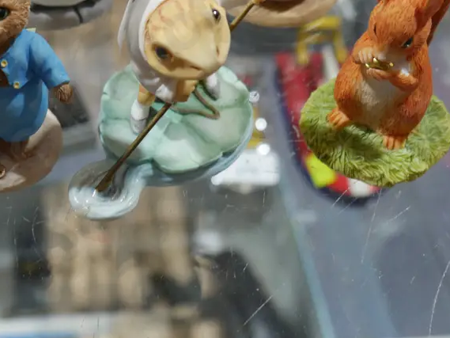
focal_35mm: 72
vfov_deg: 20.1
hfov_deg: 26.9
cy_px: 51
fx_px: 936
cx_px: 155
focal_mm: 20
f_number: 4.5
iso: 400
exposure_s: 1/60
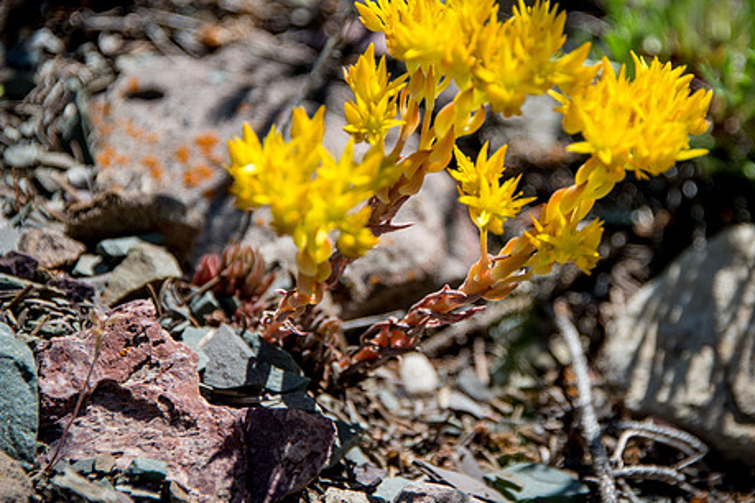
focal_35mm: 453
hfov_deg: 4.6
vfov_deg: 3.0
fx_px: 9500
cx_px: 486
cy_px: 219
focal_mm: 300
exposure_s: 1/800
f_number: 5.6
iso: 200
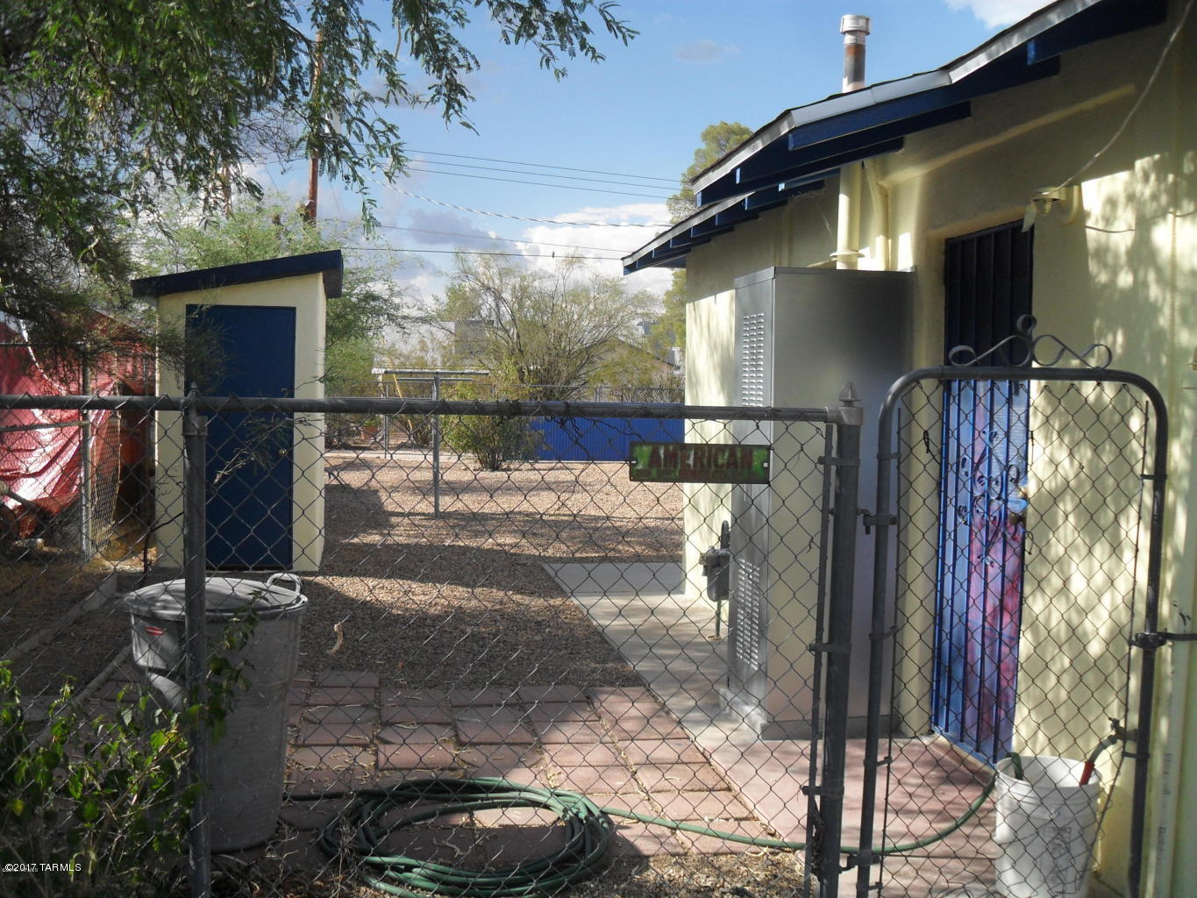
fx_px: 1210
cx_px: 598
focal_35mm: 35
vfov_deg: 40.7
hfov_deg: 52.6
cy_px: 449
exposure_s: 1/90
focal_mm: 6.2
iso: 100
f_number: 8.9
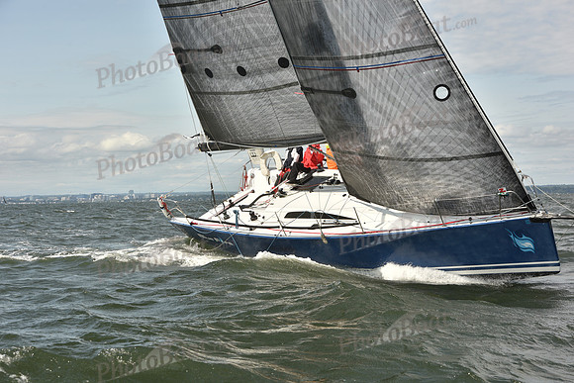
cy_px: 192
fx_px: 1116
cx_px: 287
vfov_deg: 19.5
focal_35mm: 70
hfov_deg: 28.8
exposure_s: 1/800
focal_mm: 70
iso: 250
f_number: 9
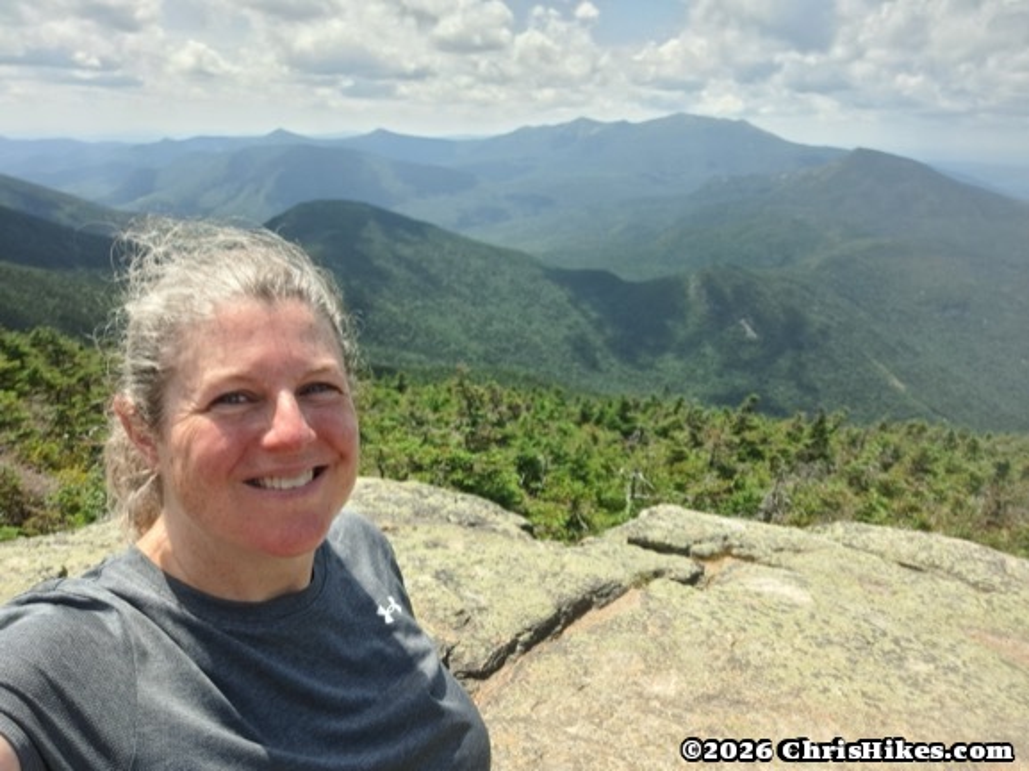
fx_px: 743
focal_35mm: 25
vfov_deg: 54.8
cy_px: 386
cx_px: 514
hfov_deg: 69.4
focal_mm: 3.72
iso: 64
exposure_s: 1/385
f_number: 2.2
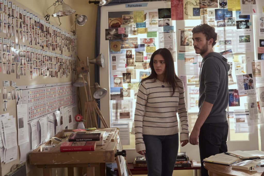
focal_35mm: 50
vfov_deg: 27.0
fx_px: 367
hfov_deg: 39.6
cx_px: 132
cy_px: 88
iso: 3200
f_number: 3.2
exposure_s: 1/250
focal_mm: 50
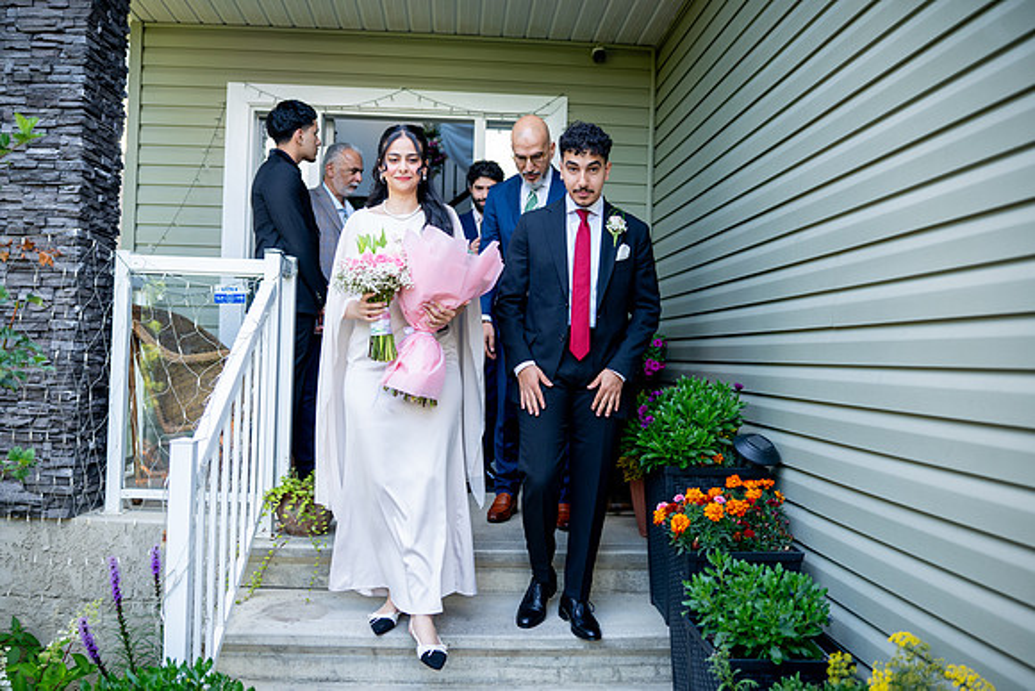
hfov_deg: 63.0
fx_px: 844
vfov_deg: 44.5
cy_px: 346
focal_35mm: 29
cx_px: 518
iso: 200
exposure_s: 1/250
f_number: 2
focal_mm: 28
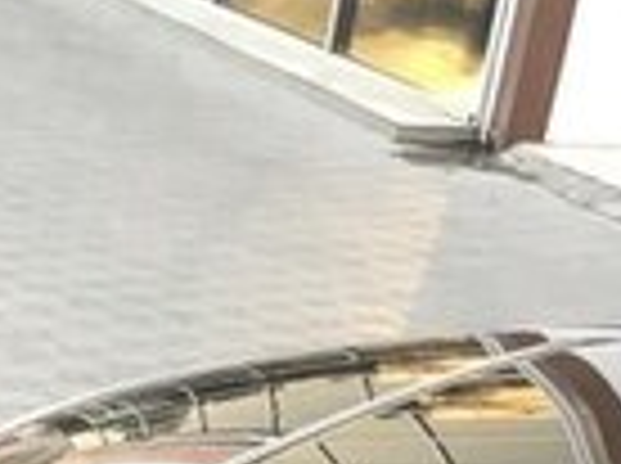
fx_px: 2400
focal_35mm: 134
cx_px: -302
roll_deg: -3.5
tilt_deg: -27.2
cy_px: 917
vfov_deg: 10.2
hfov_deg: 13.9
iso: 25
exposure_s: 1/100
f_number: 1.8
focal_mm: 3.99
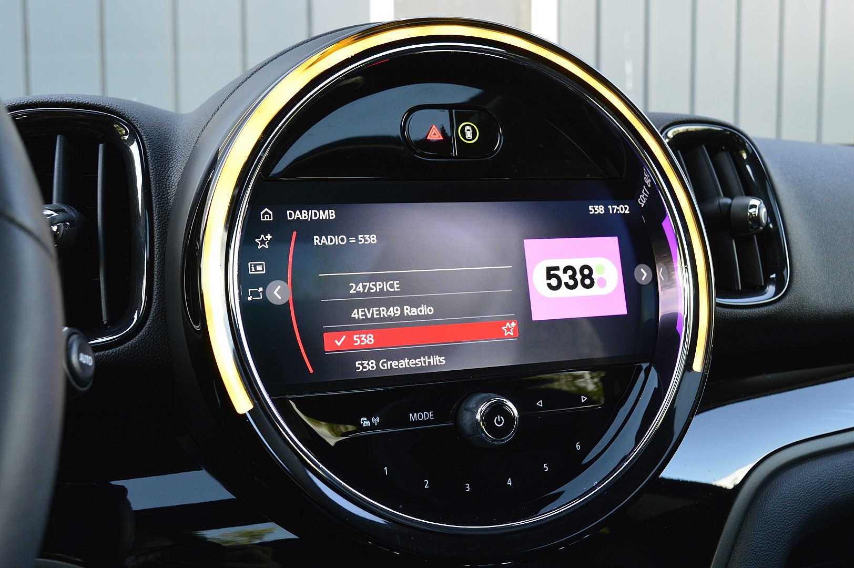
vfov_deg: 36.8
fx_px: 853
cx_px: 427
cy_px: 284
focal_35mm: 36
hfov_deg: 53.2
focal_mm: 24
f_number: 8
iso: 800
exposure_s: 1/60
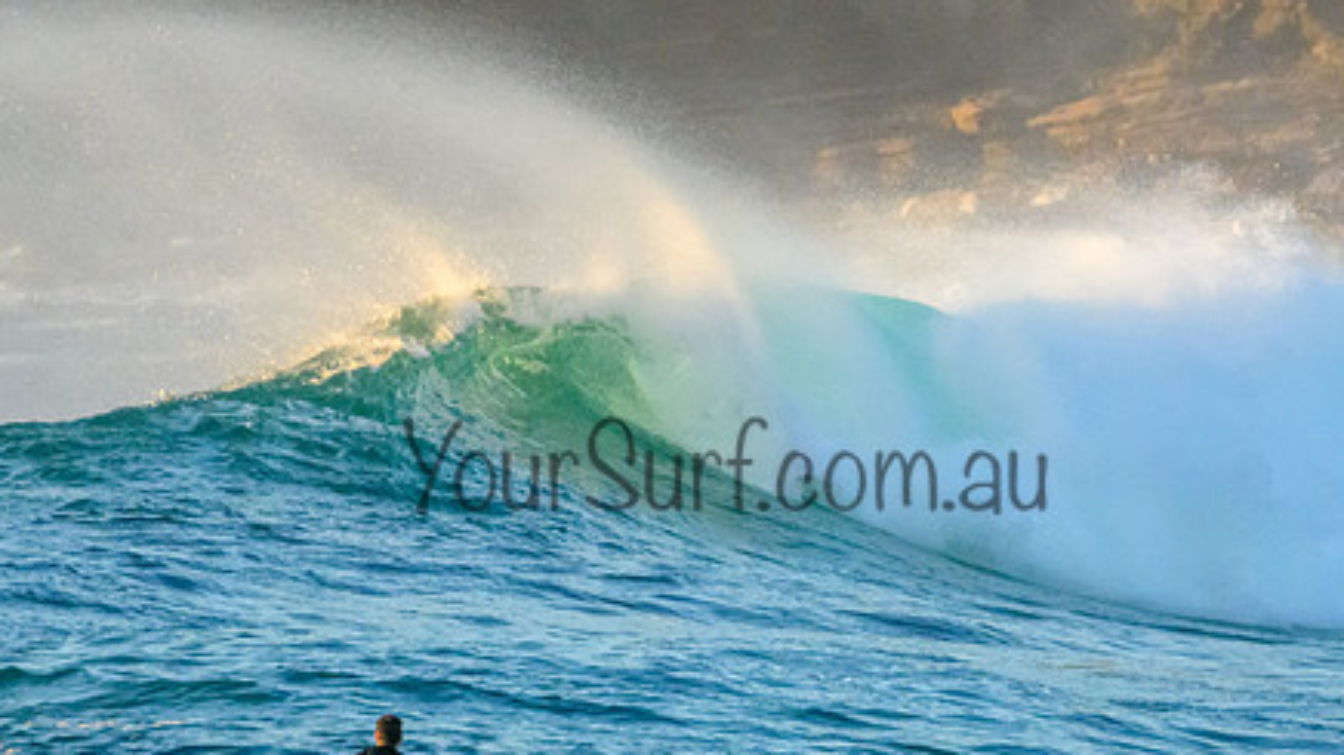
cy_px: 425
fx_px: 54619
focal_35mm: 1533
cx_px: 815
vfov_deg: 0.8
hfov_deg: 1.4
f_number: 11
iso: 5600
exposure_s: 1/2000
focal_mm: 800
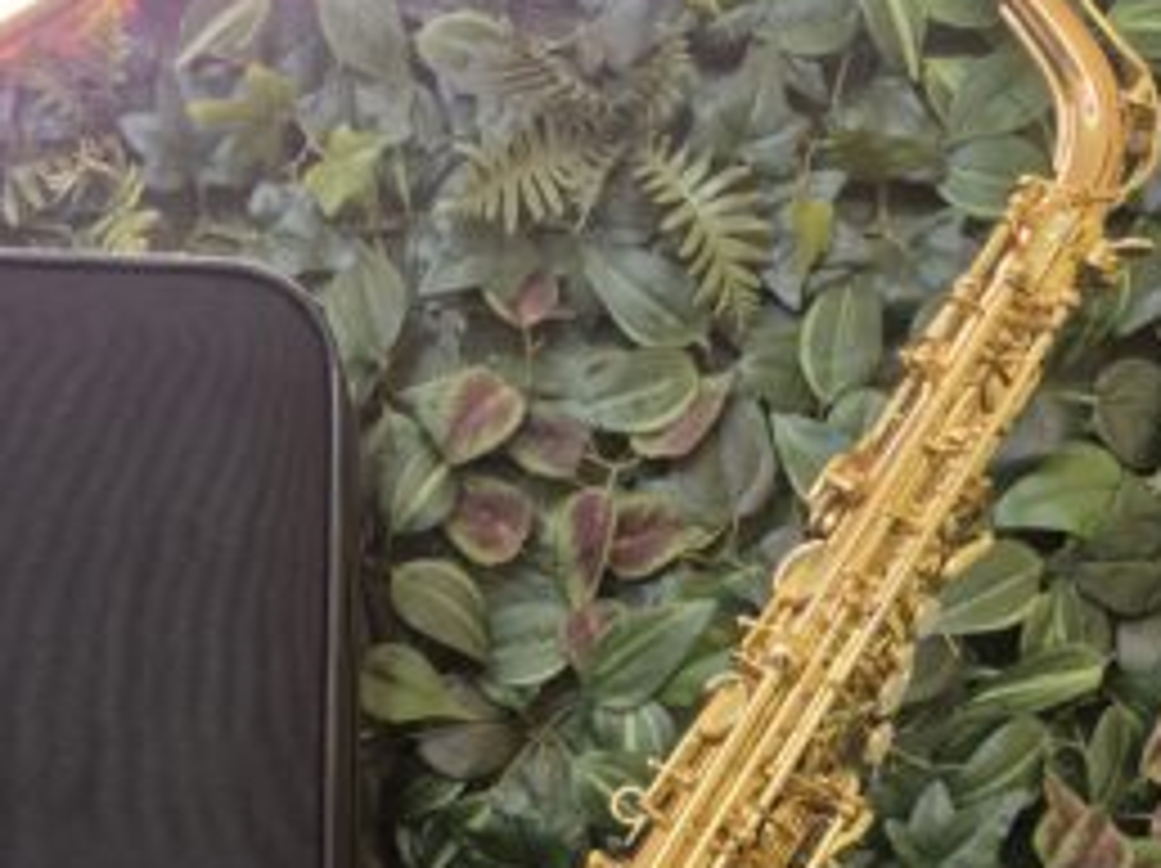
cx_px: 477
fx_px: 1675
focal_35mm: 50
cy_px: 814
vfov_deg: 27.8
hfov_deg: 38.1
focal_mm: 5.4
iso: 200
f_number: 1.8
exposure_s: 1/54
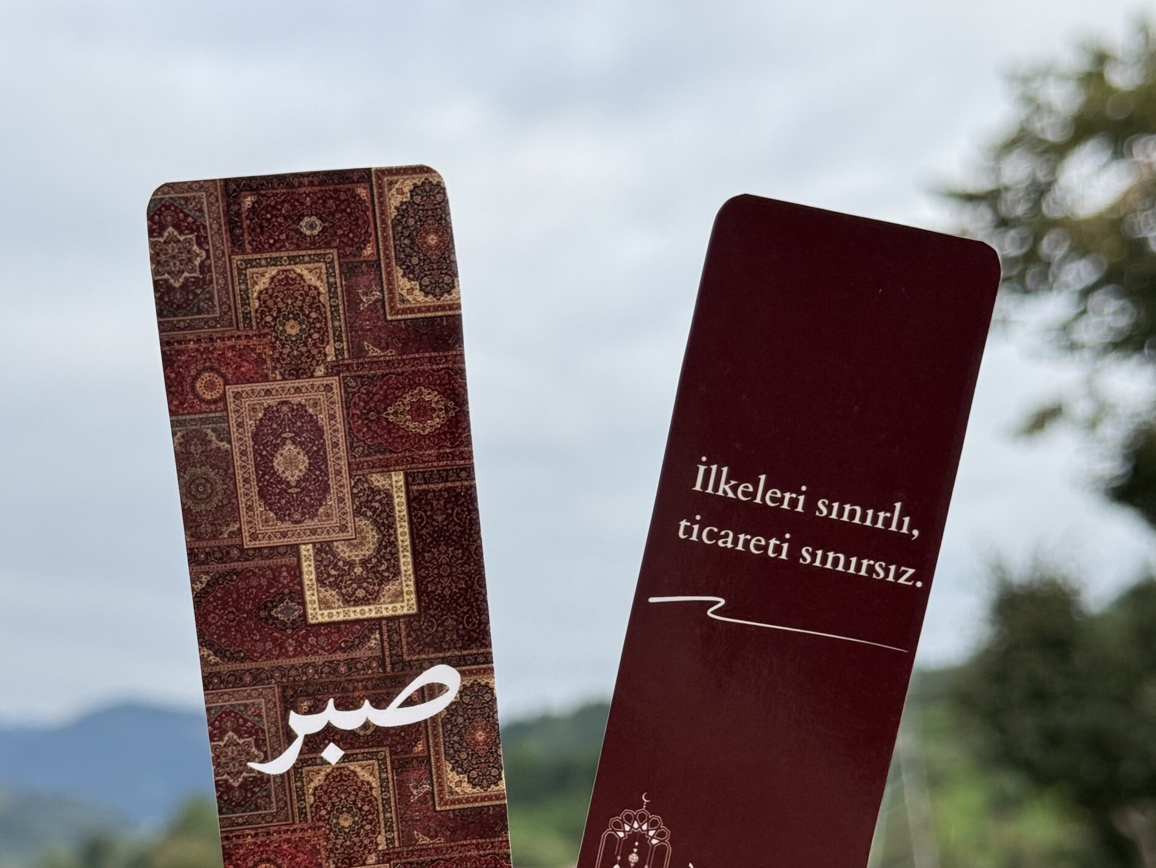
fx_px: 2171
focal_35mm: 65
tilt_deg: +6.1
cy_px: 676
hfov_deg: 29.8
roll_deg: -0.7
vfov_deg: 22.3
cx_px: 574
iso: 64
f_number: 1.78
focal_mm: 6.76
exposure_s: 1/917
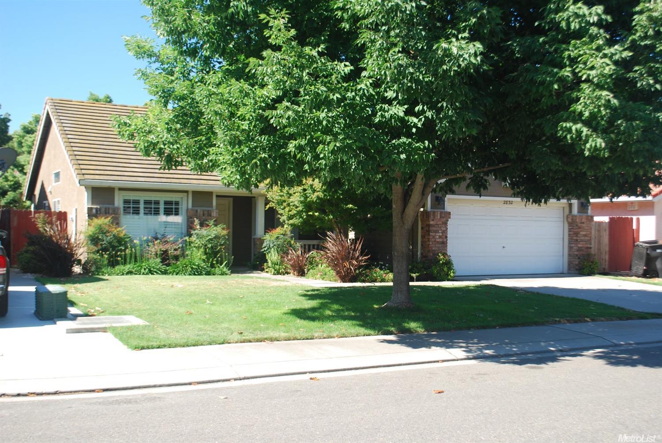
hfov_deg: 49.5
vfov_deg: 34.3
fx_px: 718
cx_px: 331
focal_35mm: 39
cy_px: 222
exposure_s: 1/100
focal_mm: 26
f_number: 5
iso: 200
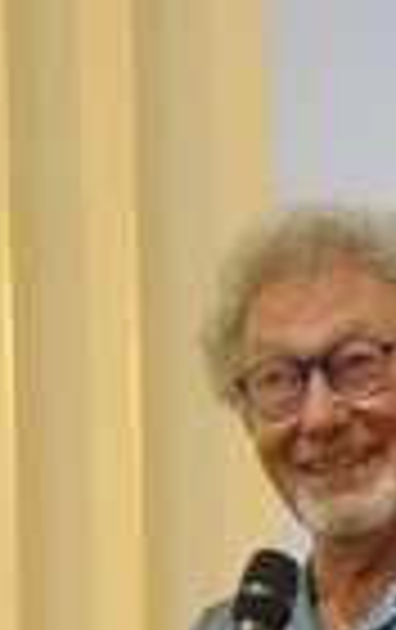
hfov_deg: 8.4
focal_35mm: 156
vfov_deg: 11.9
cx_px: 378
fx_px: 2683
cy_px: 1278
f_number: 4
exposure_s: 1/20
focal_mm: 5.26
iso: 800
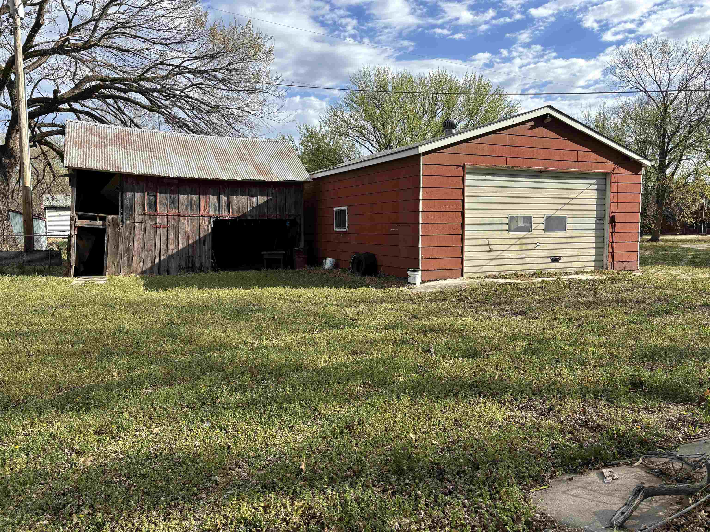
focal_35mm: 26
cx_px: 355
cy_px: 266
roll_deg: +0.3
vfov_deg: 53.1
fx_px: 533
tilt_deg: -4.8
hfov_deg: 67.3
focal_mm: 5.96
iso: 50
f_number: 1.6
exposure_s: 1/1984
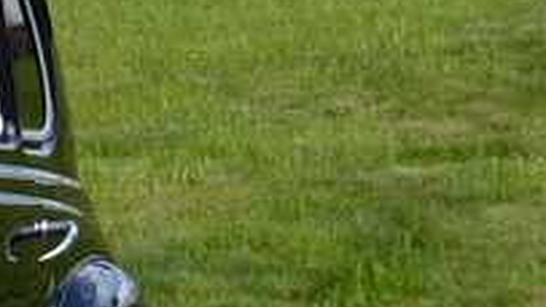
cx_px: -1019
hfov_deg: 6.7
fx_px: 4298
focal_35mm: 297
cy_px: 285
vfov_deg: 4.1
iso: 180
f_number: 8
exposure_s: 1/250
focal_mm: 32
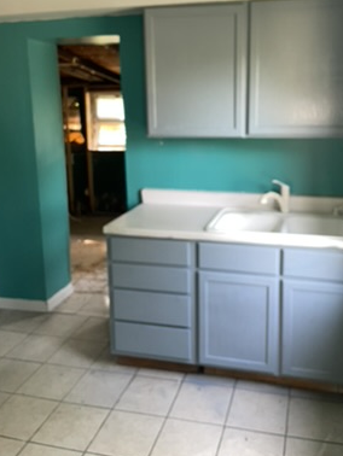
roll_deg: +1.1
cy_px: 171
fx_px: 435
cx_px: 202
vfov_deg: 54.7
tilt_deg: -8.4
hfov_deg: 42.8
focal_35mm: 33
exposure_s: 1/31
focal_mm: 4.2
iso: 64
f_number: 1.6
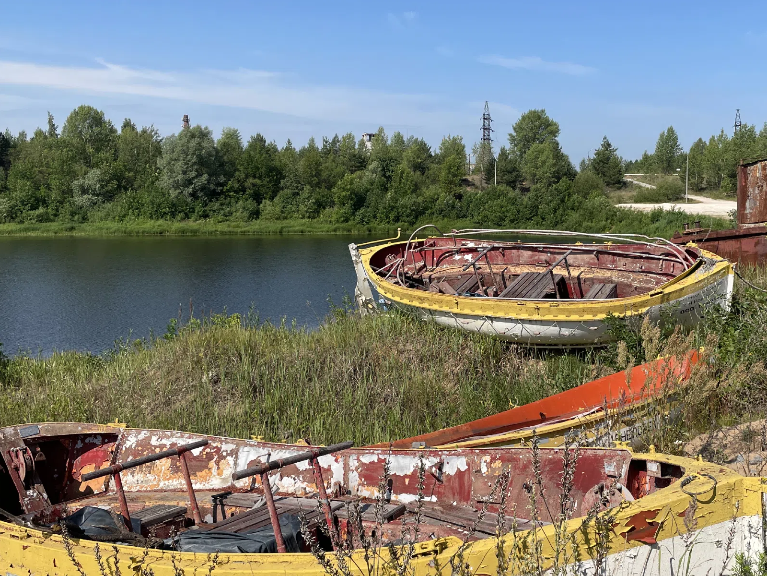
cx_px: 469
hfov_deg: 47.5
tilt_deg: -6.8
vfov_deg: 36.8
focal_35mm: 39
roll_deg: -0.8
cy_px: 292
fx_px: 864
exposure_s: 1/4132
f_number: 1.6
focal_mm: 4.2
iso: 32
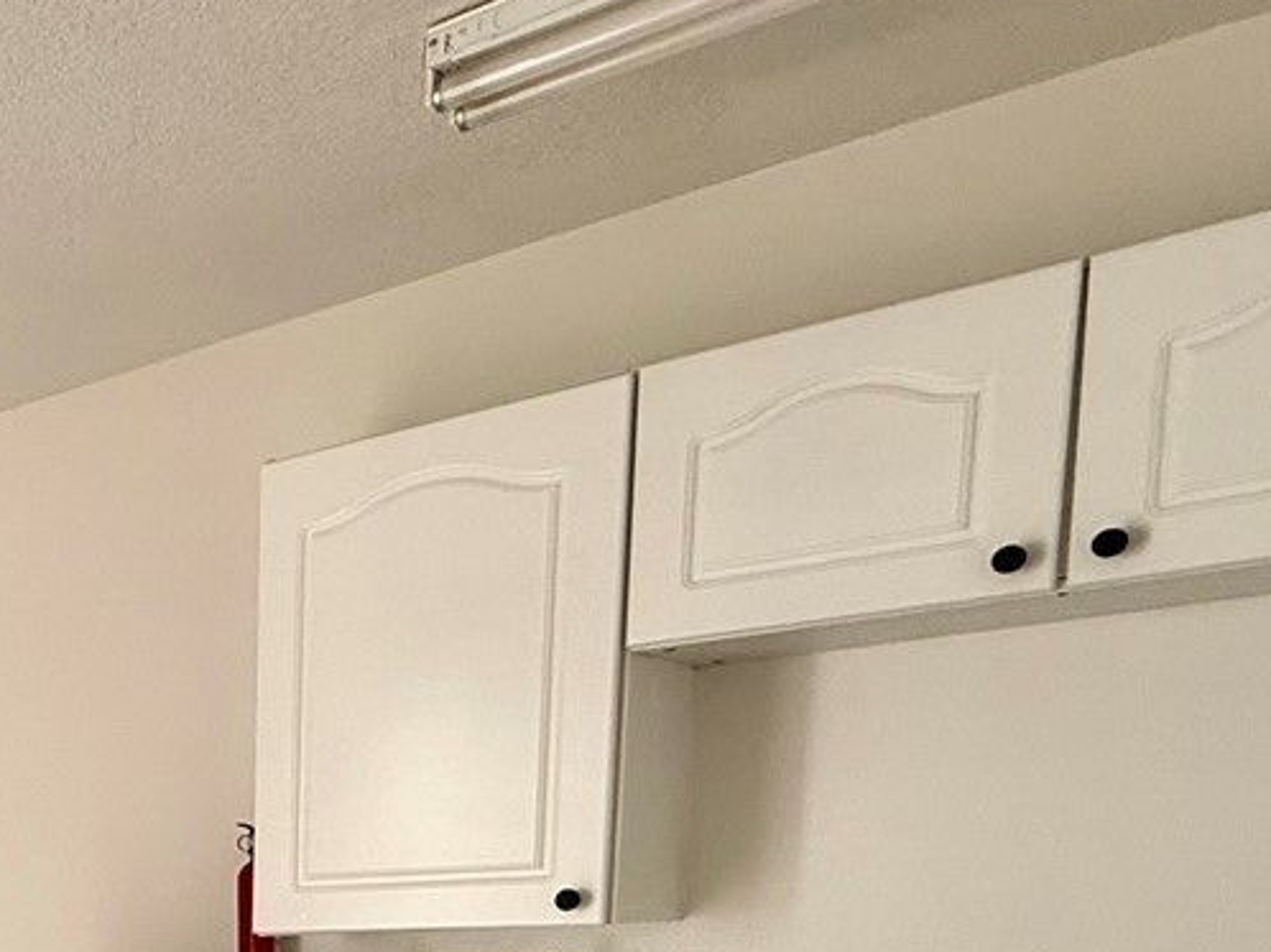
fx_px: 1651
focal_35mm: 45
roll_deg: +2.4
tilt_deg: -8.4
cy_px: 1166
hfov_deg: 31.8
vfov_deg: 27.8
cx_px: -398
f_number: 2.2
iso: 100
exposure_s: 1/99
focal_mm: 2.22
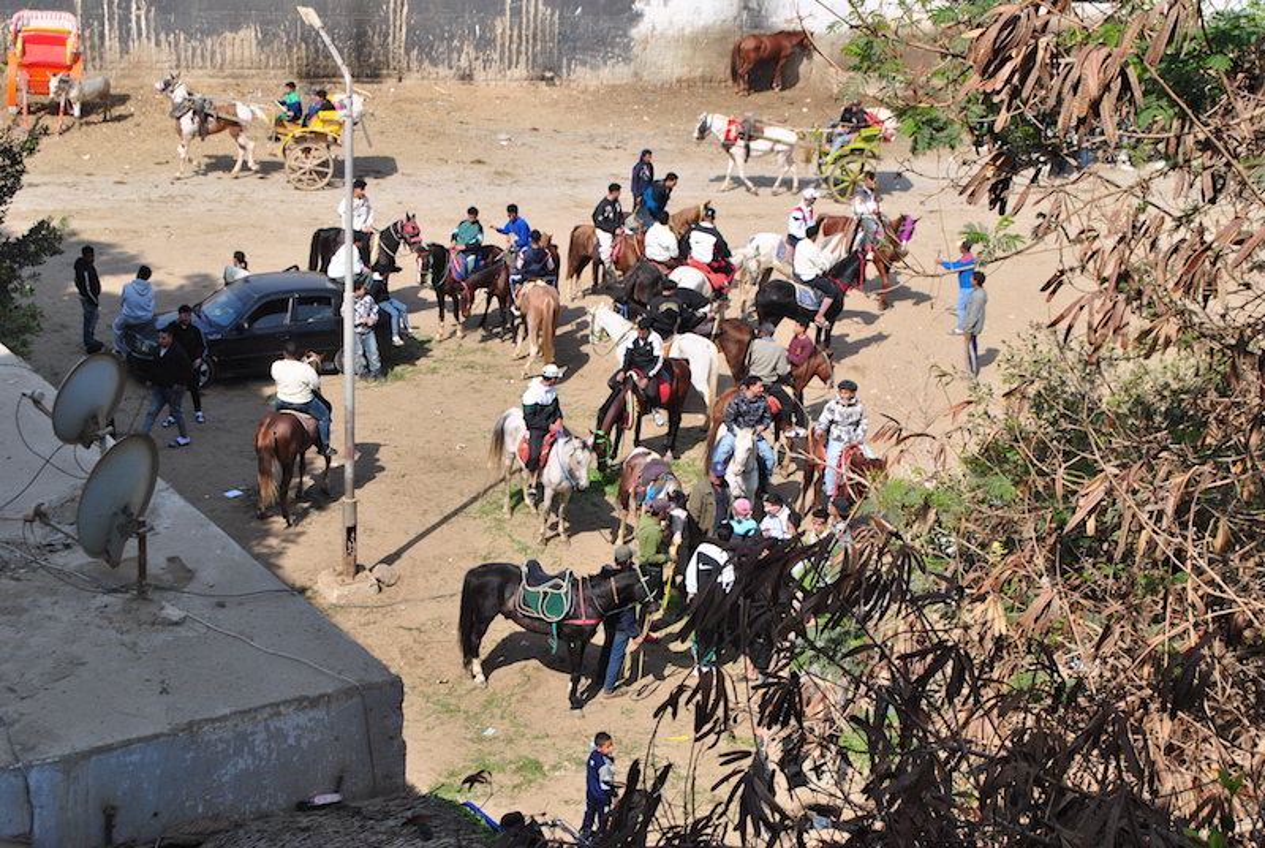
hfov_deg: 33.4
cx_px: 632
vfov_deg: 22.7
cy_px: 424
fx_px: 2111
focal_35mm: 60
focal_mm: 40
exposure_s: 1/250
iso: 100
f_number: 9
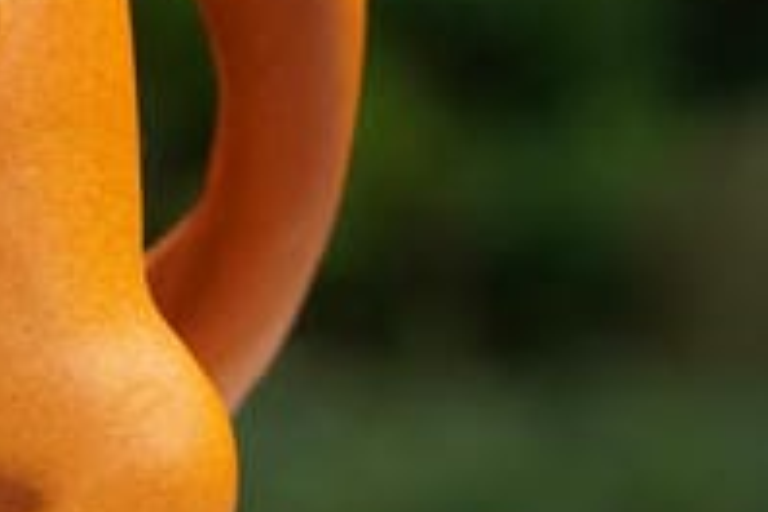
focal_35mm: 212
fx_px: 4522
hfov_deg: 8.8
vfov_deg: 6.5
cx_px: -1043
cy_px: 314
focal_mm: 35
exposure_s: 1/800
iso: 100
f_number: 3.5
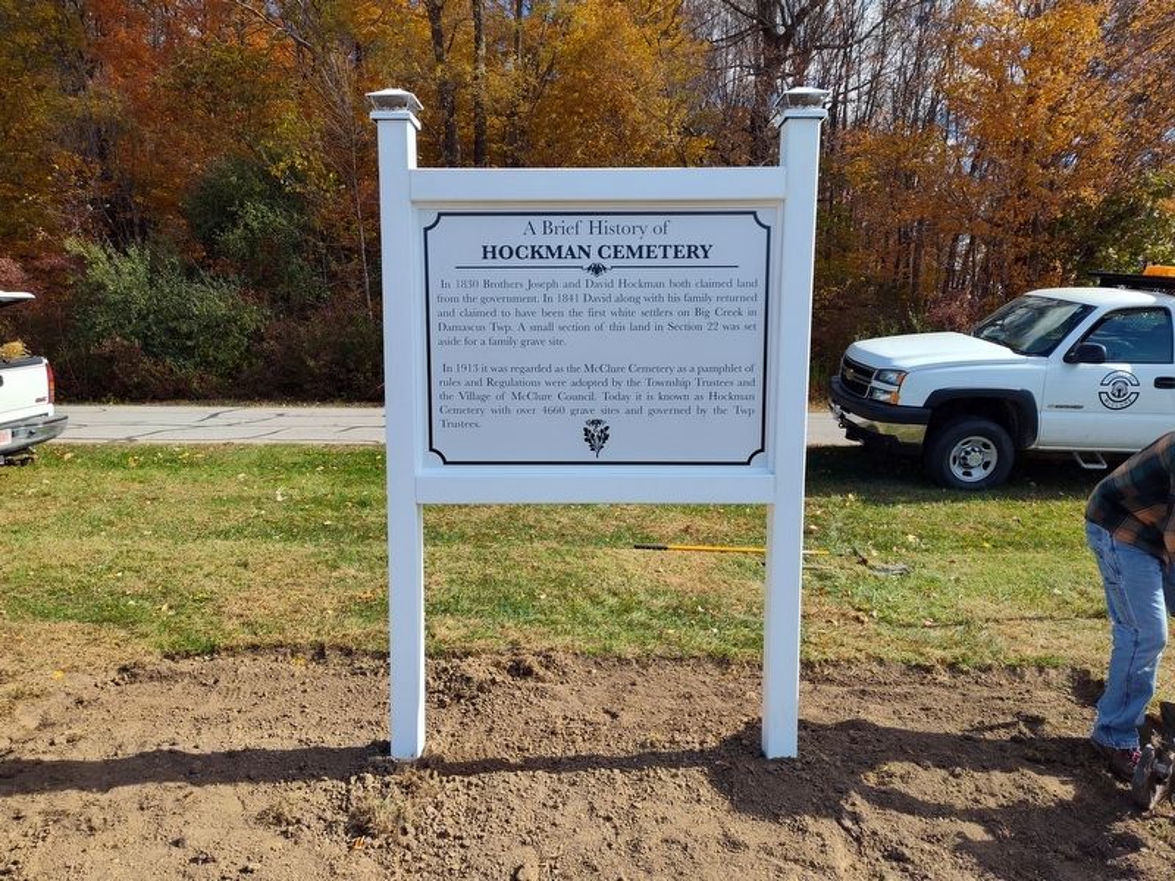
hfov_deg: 73.9
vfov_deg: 58.9
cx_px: 588
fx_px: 781
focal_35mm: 23
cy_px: 440
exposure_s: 1/1190
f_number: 1.8
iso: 100
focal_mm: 5.56
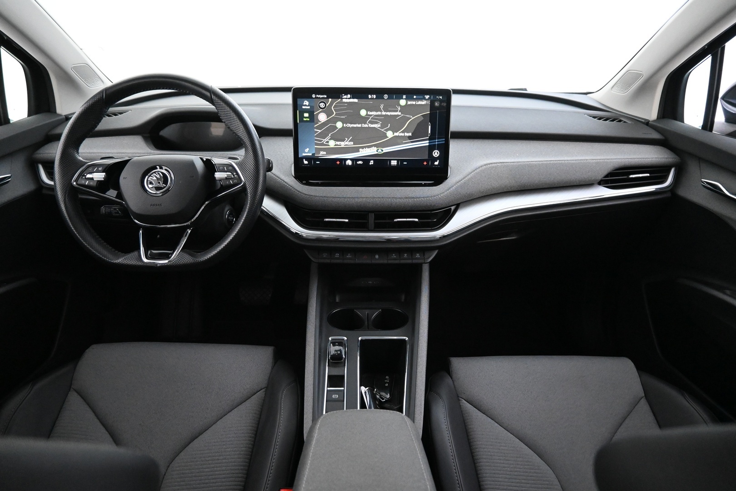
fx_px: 491
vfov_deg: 53.1
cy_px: 246
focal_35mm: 24
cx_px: 368
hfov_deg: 73.7
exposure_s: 1/25
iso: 5600
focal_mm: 16
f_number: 3.5
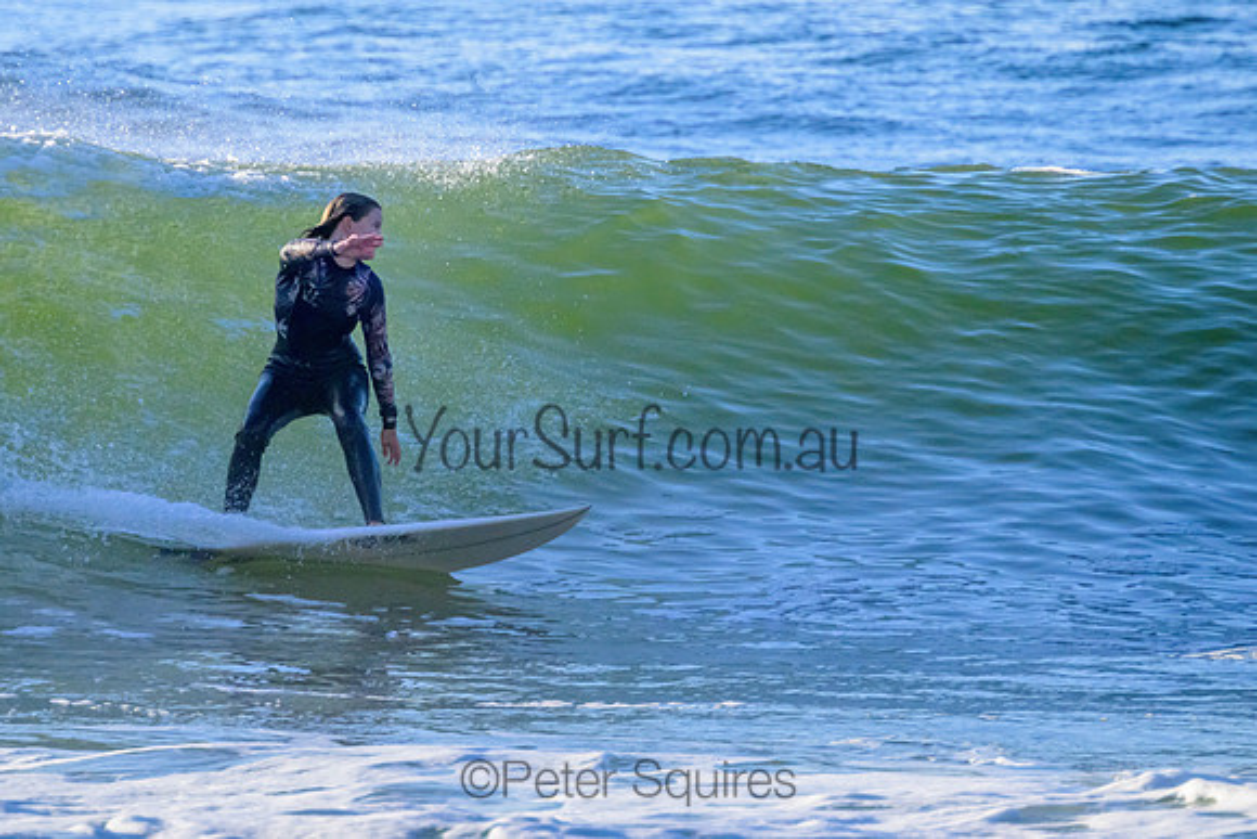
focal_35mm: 1098
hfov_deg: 1.9
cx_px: 394
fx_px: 38346
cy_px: 278
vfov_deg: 1.3
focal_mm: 800
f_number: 11
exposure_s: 1/2000
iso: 2000
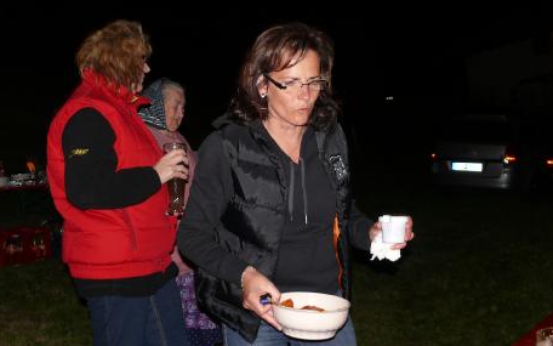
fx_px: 859
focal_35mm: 57
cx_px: 256
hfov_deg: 35.7
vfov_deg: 22.5
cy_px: 84
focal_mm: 7.4
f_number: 2.8
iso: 100
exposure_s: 1/30
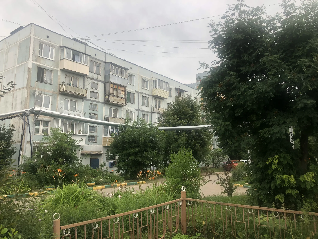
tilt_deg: +7.9
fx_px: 257
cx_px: 159
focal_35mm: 28
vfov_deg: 49.7
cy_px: 120
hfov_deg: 63.4
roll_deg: -0.4
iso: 25
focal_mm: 3.99
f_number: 1.8
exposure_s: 1/120
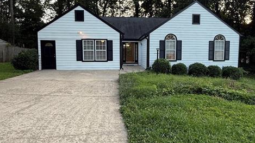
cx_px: 136
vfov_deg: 46.0
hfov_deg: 73.9
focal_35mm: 25
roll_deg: -0.9
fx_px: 169
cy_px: 66
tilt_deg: -2.8
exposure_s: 1/99
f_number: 2.2
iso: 80
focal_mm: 2.22
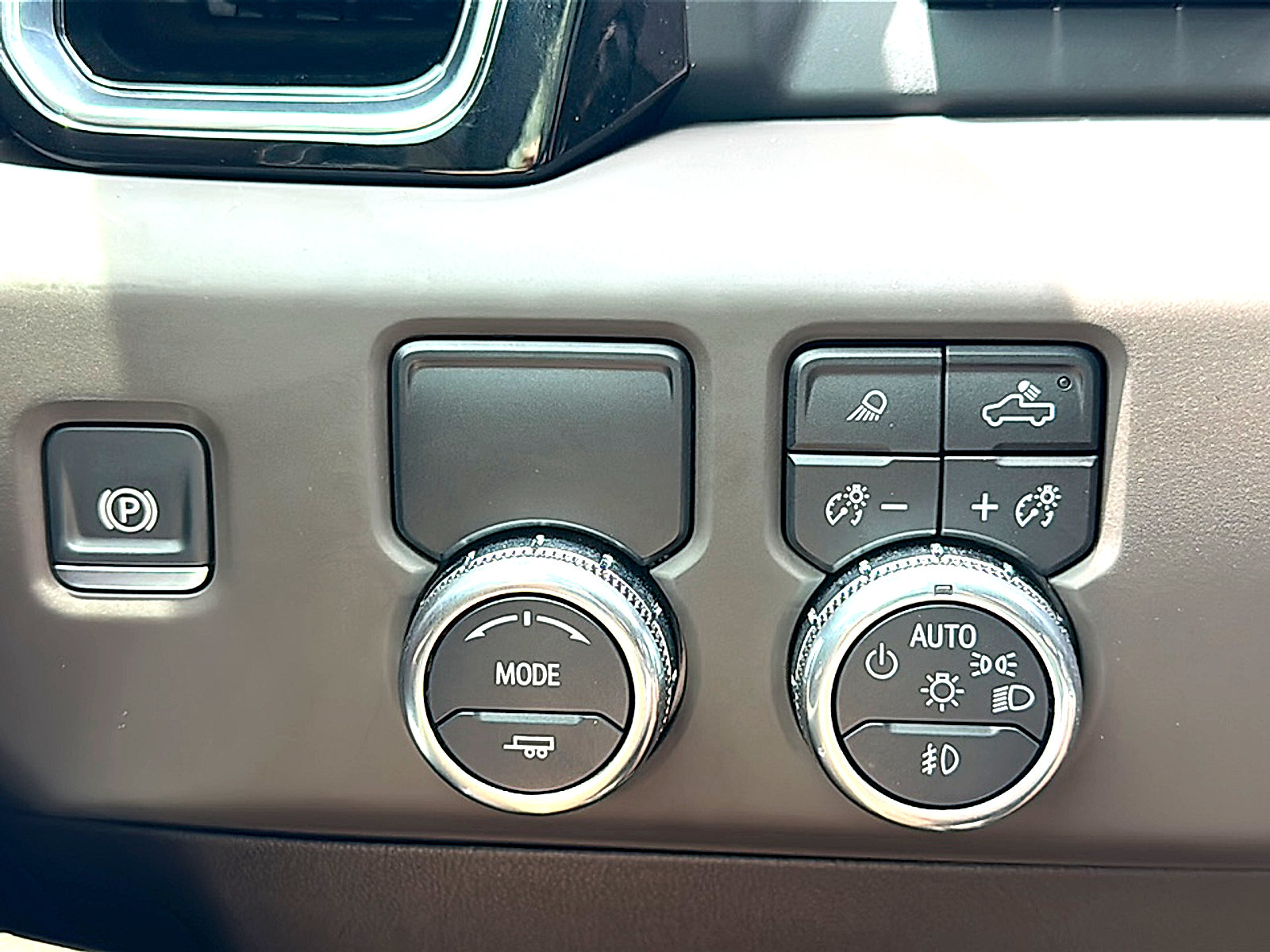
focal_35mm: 35
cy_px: 476
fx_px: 1284
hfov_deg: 52.6
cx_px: 635
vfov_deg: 40.7
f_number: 1.78
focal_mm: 6.86
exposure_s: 1/76
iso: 64
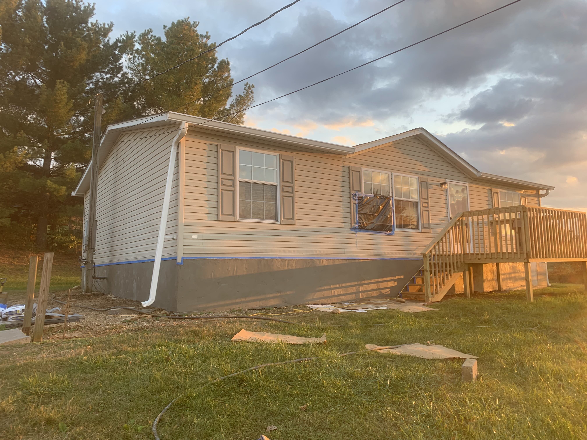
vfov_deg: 53.1
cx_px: 294
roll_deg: +0.4
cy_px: 220
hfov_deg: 67.3
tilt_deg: +7.1
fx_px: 441
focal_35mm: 26
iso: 25
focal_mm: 4.25
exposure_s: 1/121
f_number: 1.8
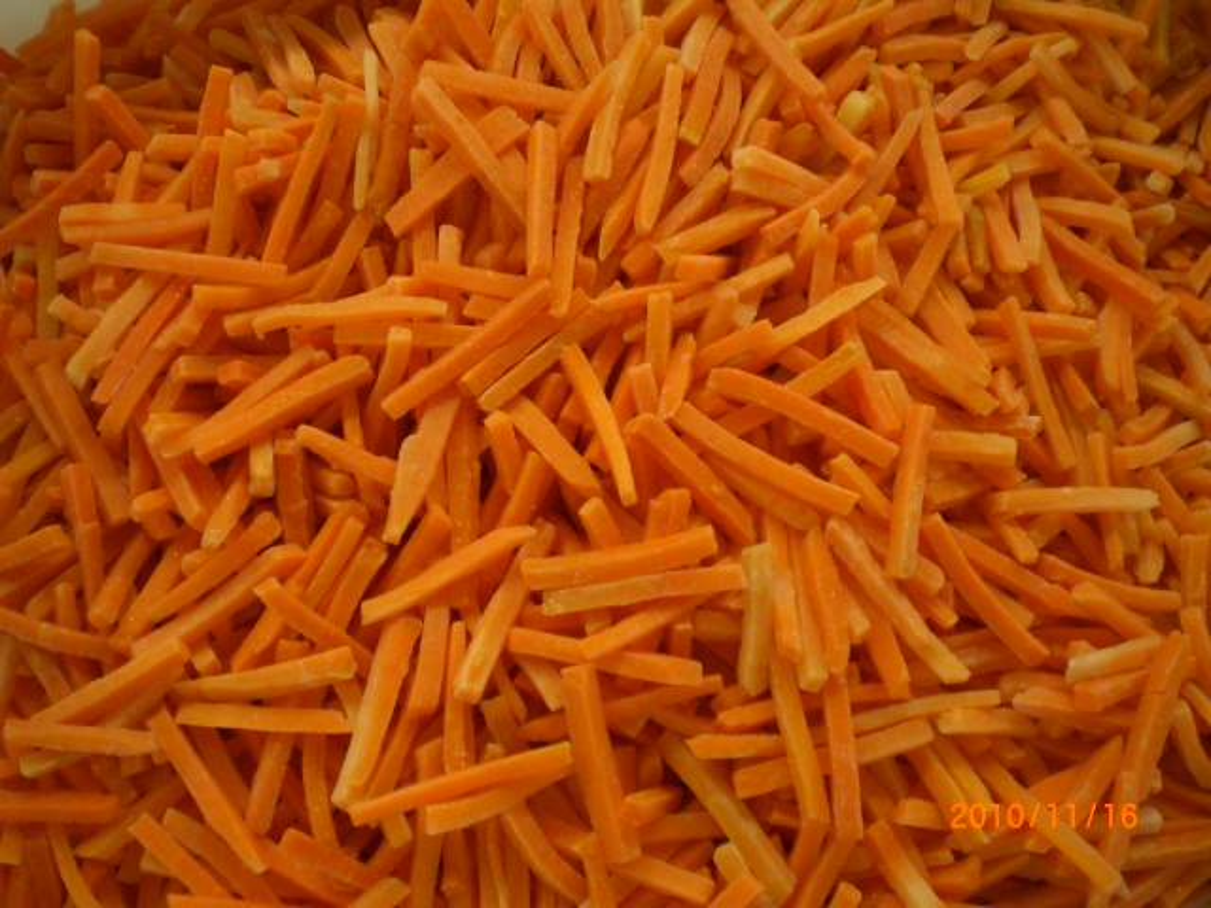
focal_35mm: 38
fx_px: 1329
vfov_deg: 37.7
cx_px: 606
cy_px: 454
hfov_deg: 49.0
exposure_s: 1/25
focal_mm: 6.3
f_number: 3.1
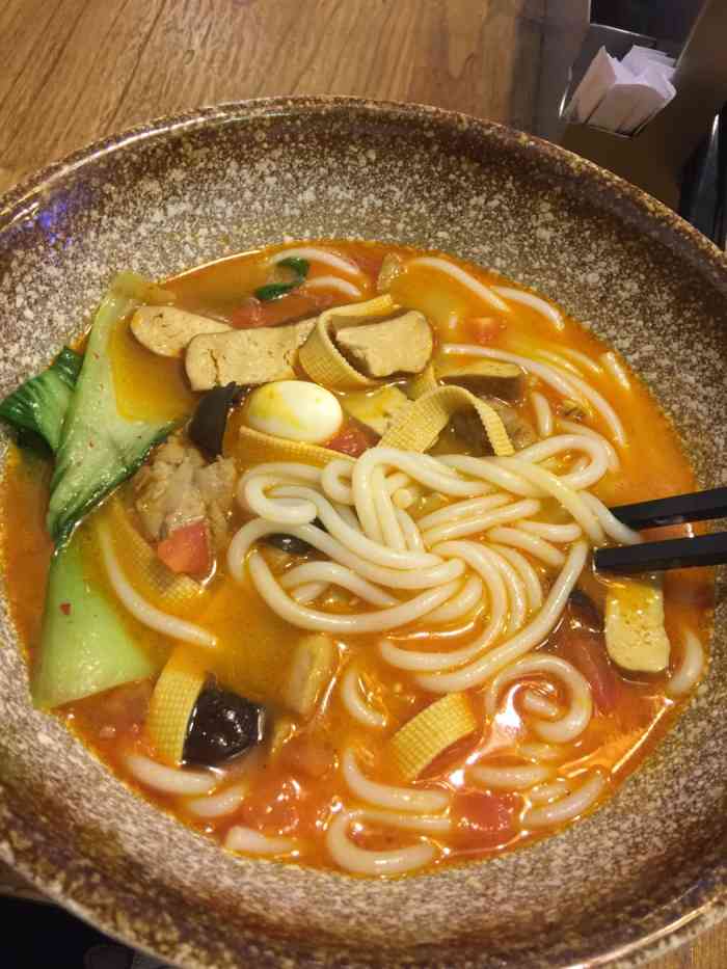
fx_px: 812
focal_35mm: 29
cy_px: 484
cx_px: 364
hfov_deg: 48.2
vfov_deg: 61.7
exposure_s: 1/17
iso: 100
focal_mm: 4.15
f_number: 2.2
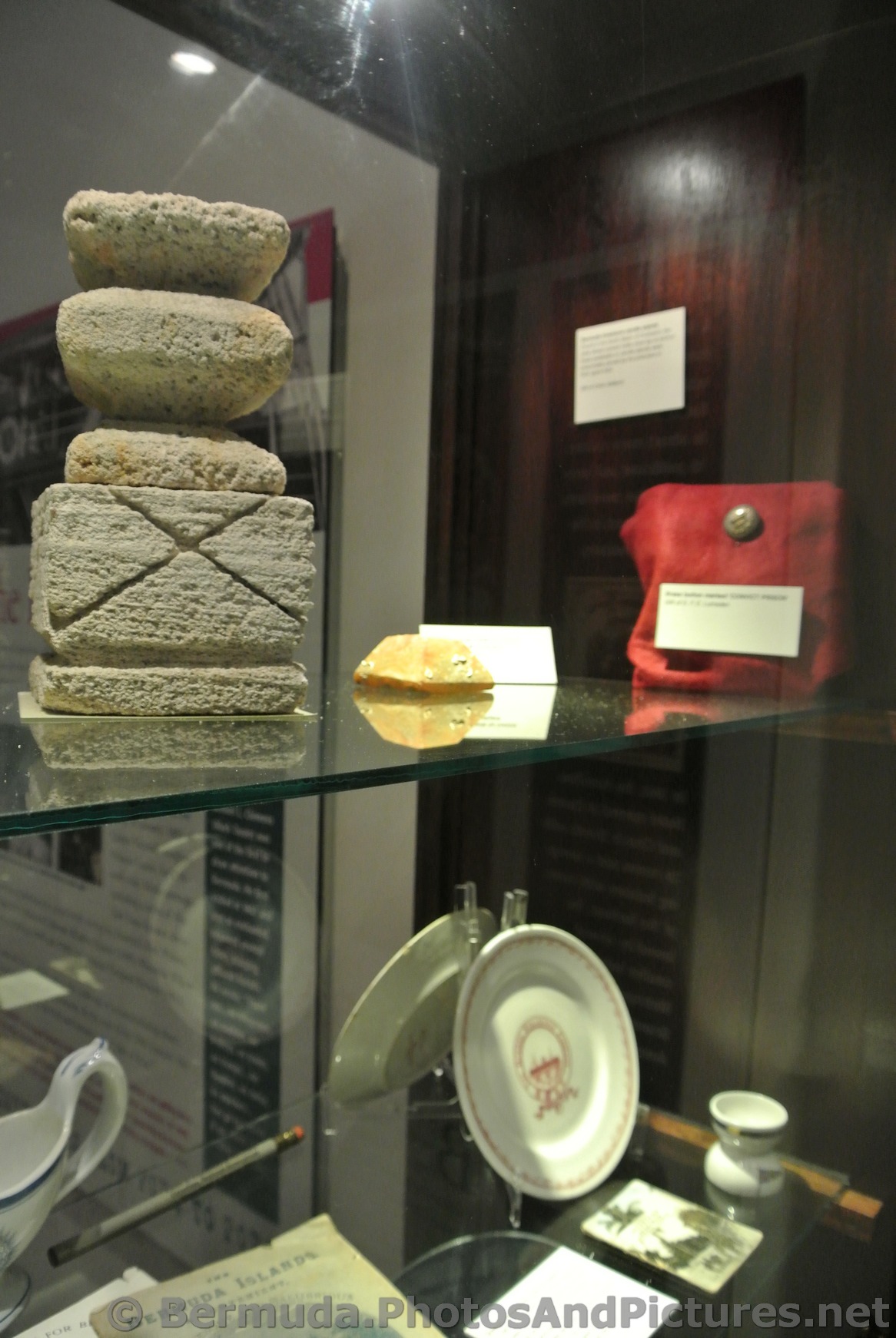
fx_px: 1005
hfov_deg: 48.0
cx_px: 448
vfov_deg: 67.3
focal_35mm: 27
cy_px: 669
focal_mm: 10
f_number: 3.5
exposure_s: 1/30
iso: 900
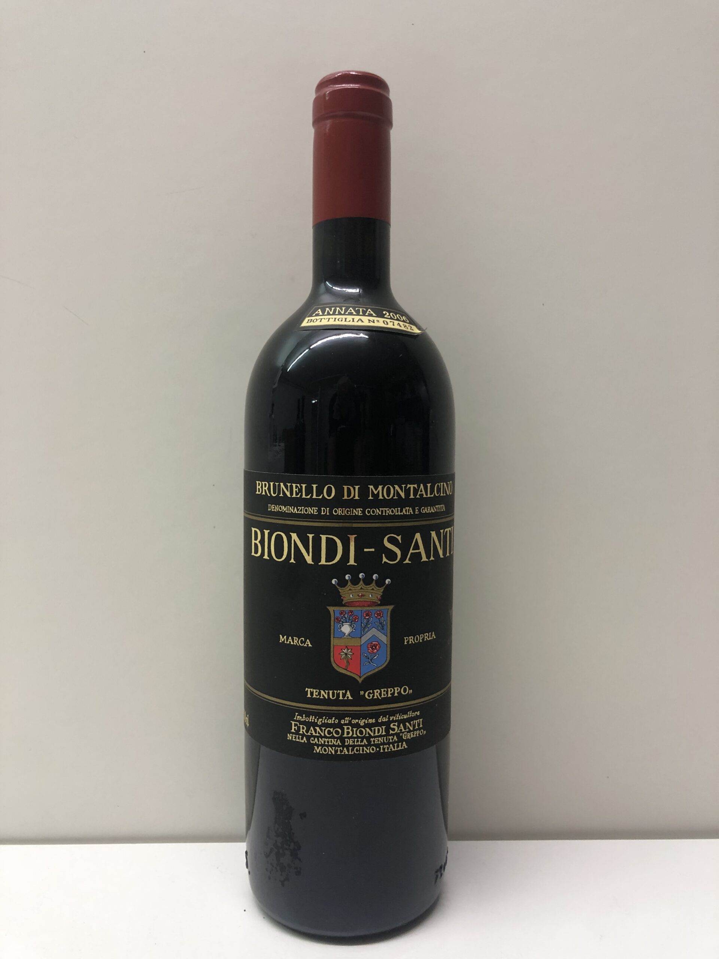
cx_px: 360
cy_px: 480
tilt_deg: -1.5
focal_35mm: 28
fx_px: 775
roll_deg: -0.2
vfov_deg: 63.4
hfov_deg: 49.7
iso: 40
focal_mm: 4
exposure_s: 1/33
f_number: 1.8
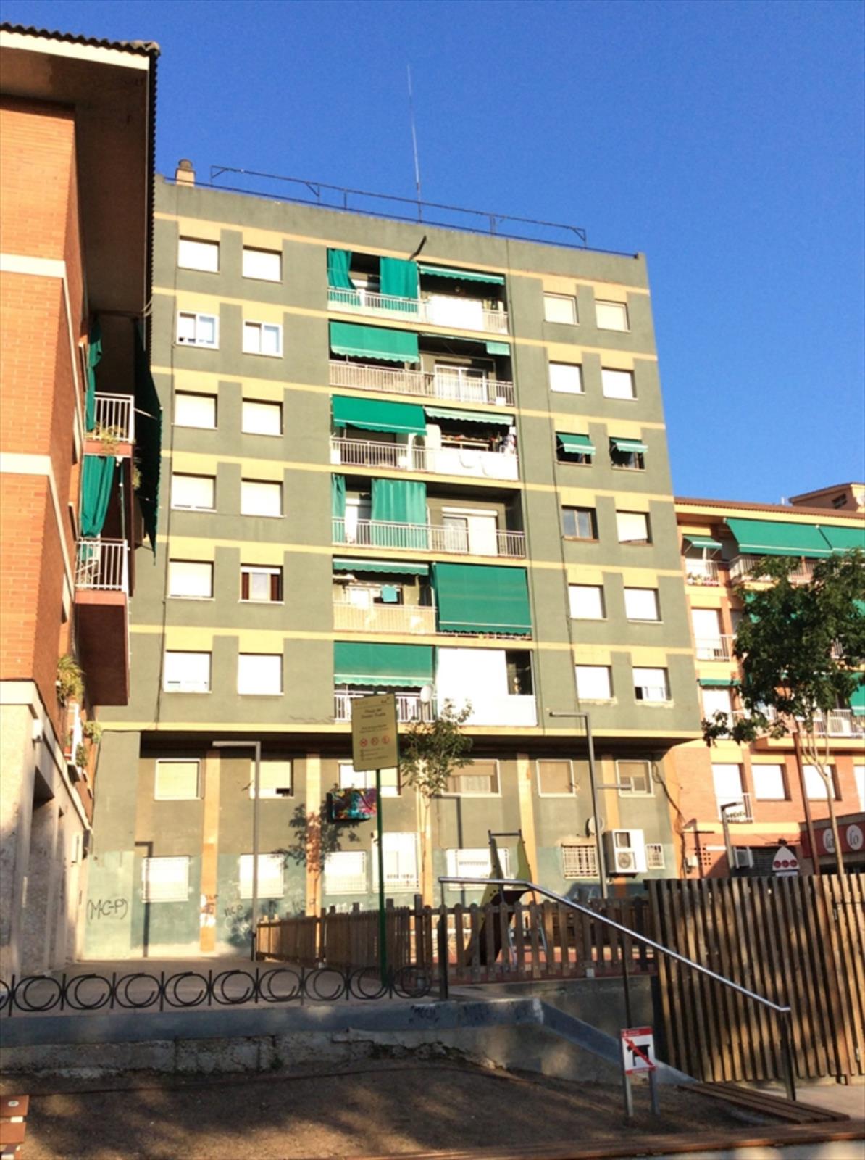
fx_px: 1070
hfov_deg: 44.0
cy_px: 580
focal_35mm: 32
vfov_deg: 56.9
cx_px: 432
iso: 32
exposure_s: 1/969
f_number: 2.4
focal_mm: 3.3
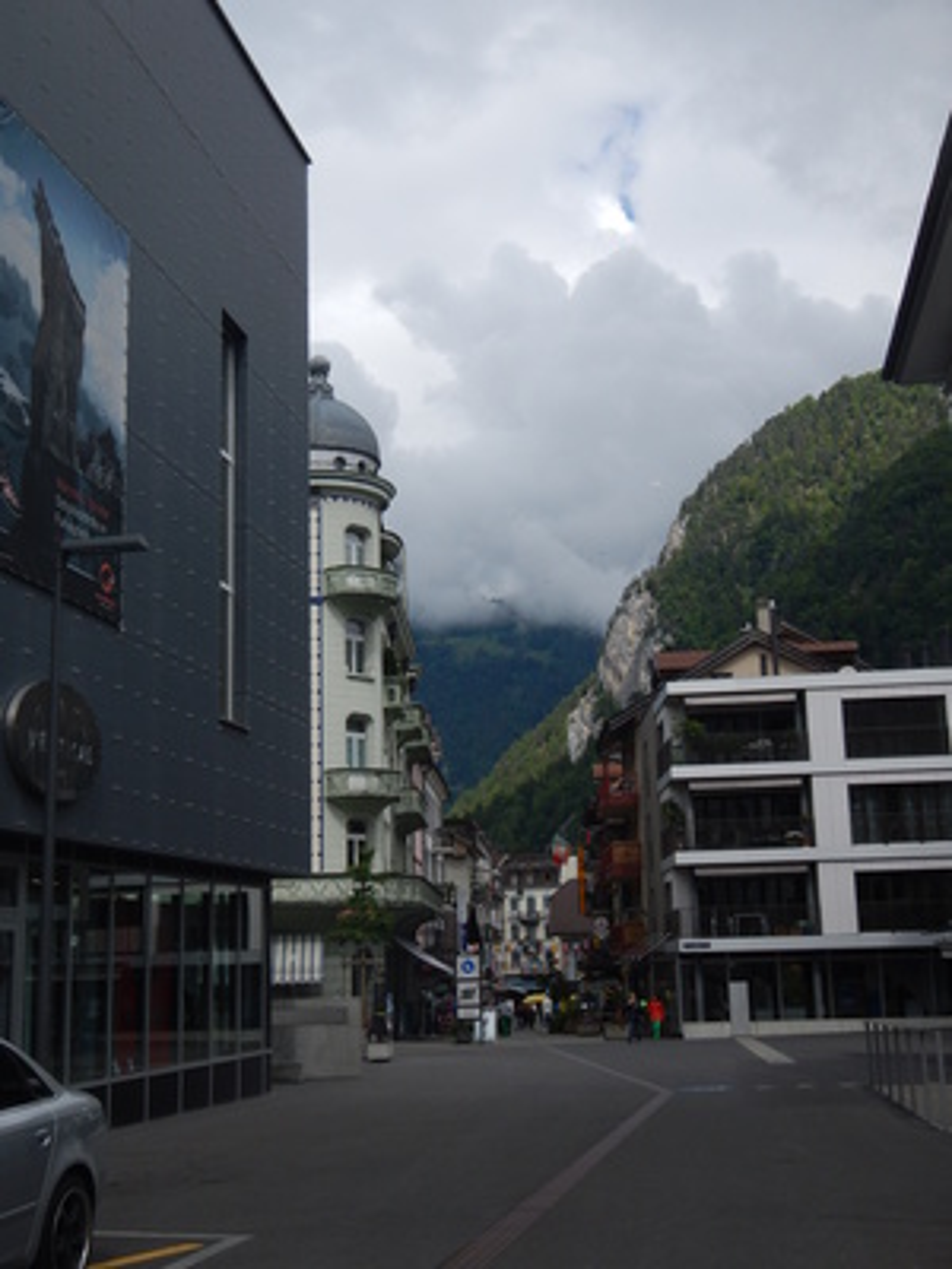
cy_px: 634
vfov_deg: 43.9
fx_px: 1577
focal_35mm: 43
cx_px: 476
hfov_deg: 33.6
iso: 125
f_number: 4
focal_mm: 7.7
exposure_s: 1/1250
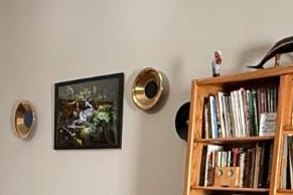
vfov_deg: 16.7
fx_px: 610
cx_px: 40
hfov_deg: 26.3
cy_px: 286
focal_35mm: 75
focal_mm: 2.22
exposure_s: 1/60
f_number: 2.2
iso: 400
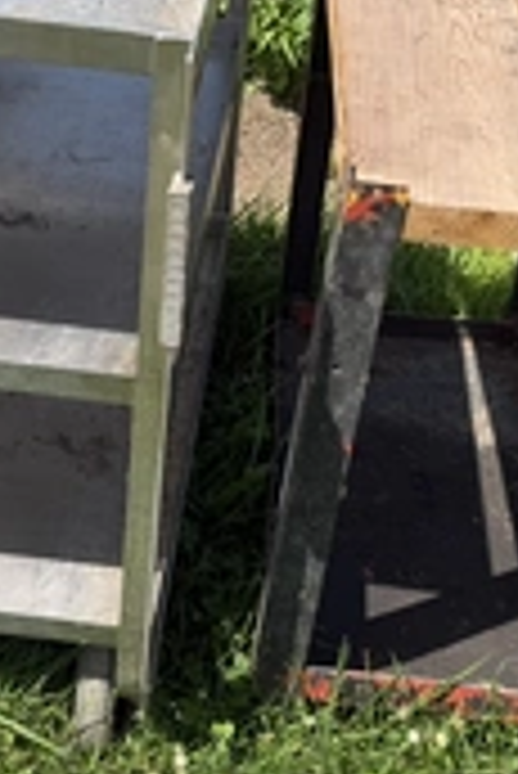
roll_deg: -2.1
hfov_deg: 23.4
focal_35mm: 58
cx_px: 230
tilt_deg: -27.5
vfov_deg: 34.3
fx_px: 1249
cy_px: 292
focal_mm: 6.76
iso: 80
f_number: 1.78
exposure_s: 1/2611
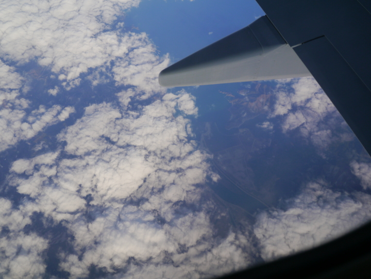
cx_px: 186
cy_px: 140
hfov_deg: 46.8
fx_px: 429
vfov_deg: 36.0
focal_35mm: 40
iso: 160
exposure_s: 1/800
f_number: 5
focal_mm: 20
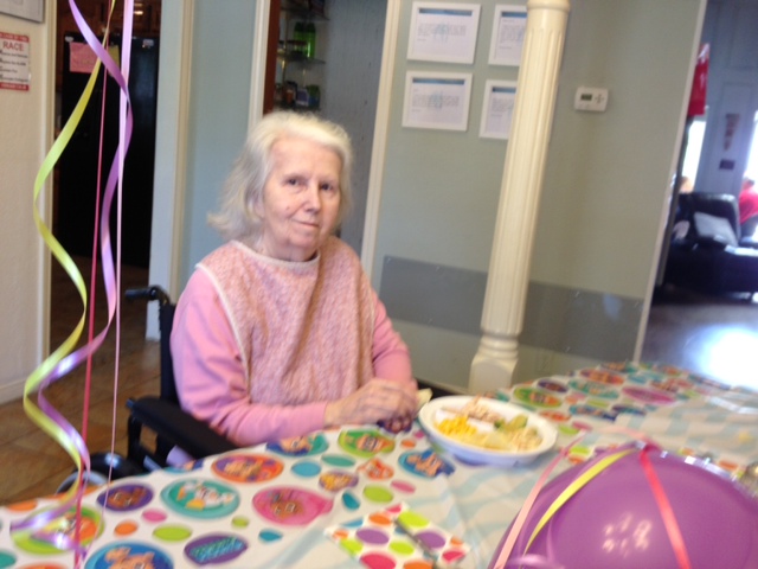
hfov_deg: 52.6
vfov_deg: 40.7
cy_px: 284
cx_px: 379
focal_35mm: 35
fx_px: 766
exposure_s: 1/20
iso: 64
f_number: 2.4
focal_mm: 4.28
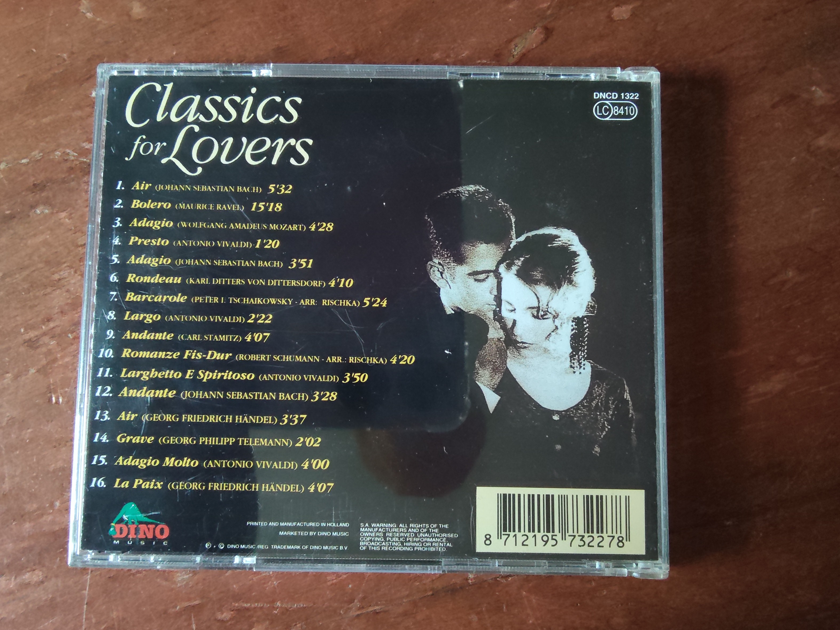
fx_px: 655
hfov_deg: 65.3
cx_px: 419
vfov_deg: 51.3
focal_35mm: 27
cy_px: 323
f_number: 2
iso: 500
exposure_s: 1/33.3
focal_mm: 2.78
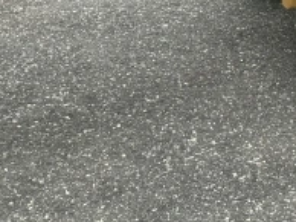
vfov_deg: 14.2
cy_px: -81
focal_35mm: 99
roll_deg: +3.3
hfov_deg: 18.7
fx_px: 845
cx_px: 366
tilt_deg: -6.0
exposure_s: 1/1812
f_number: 1.78
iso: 80
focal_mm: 6.86
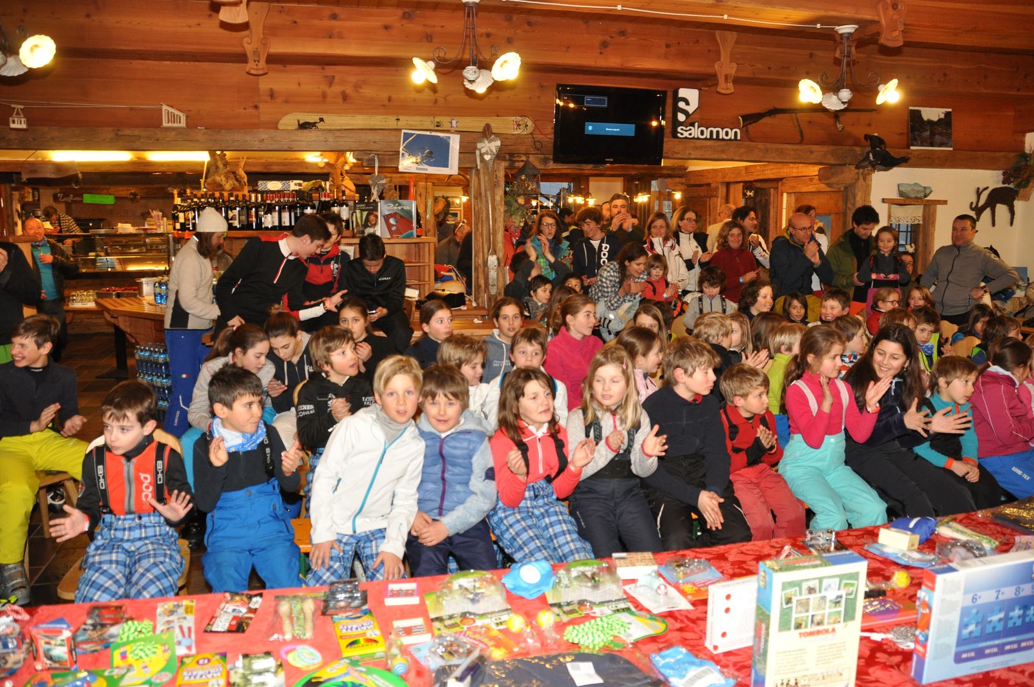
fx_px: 775
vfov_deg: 47.8
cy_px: 344
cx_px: 517
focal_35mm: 27
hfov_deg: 67.4
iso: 800
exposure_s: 1/60
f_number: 4
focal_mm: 18
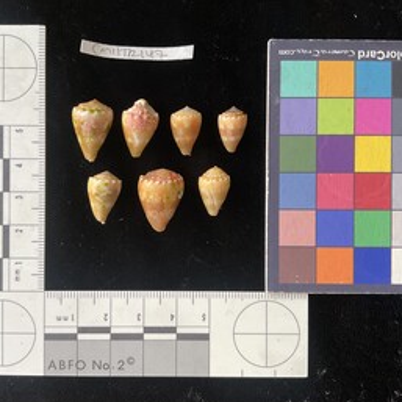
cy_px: 204
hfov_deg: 47.2
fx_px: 460
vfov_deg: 47.2
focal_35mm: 35
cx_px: 192
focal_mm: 3
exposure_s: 1/60
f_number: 1.8
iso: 100
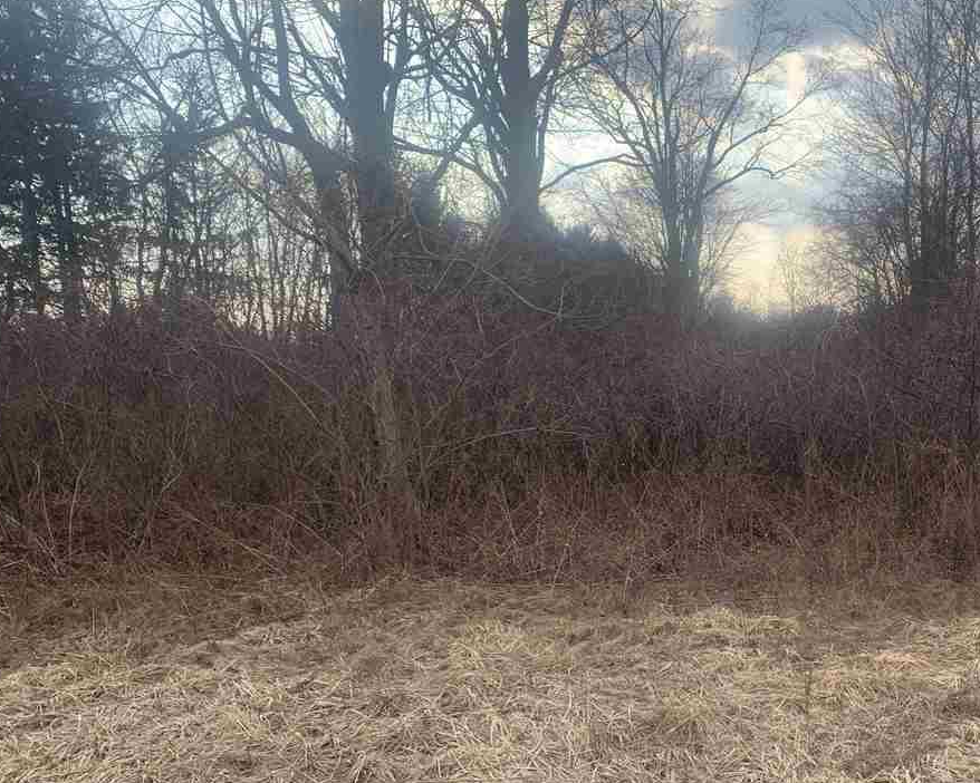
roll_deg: +0.7
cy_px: 456
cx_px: 698
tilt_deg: -2.7
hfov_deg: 47.8
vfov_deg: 40.0
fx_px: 1073
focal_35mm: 37
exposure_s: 1/1076
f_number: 1.8
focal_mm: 4.25
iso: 25
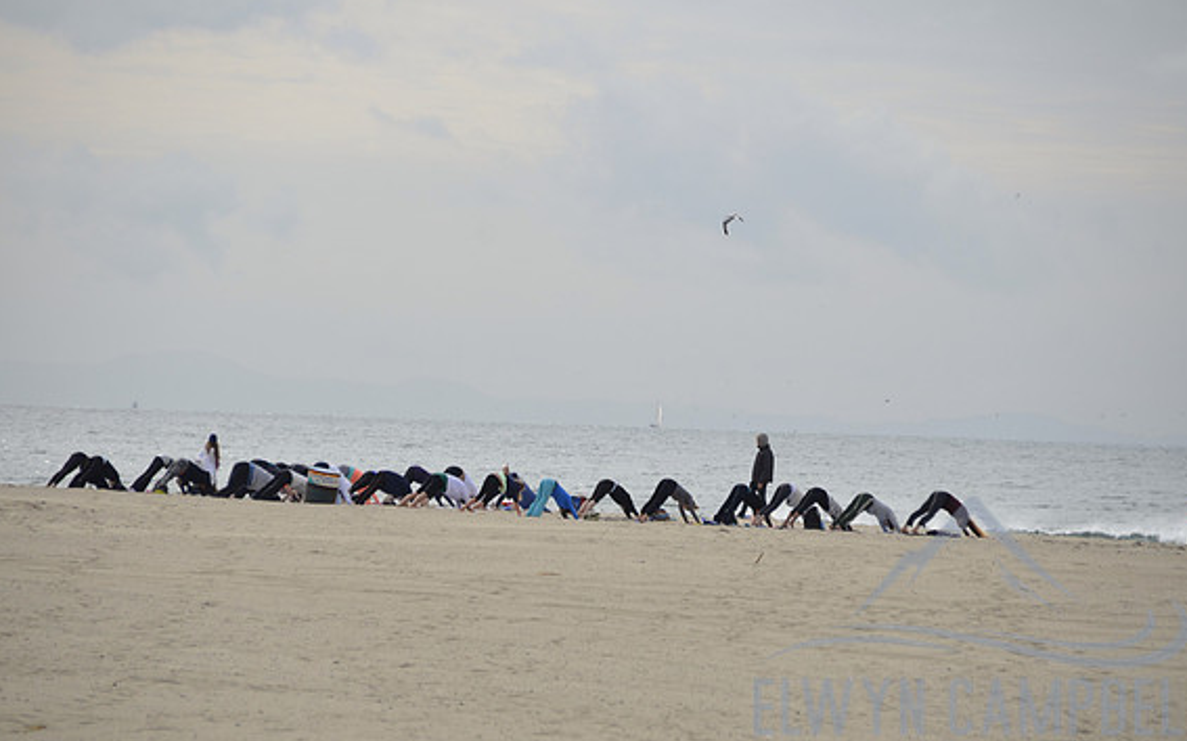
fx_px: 10090
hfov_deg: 6.7
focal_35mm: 312
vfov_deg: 4.2
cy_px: 375
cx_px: 603
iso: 200
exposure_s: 1/800
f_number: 7.1
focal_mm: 200
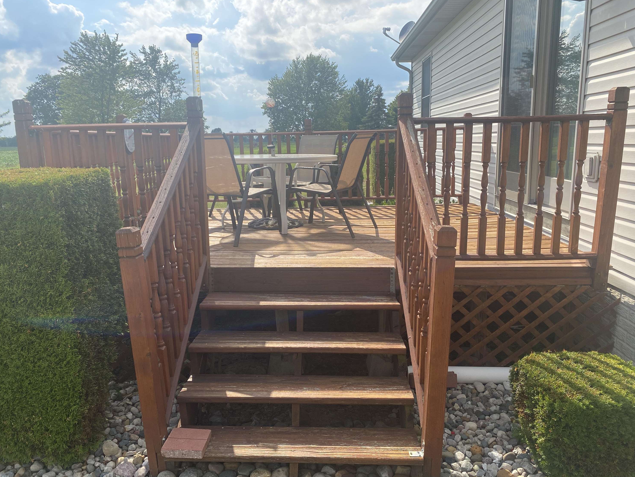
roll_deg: +0.3
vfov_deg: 51.4
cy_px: 245
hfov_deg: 65.3
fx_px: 495
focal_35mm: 27
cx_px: 308
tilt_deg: -11.2
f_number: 1.8
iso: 32
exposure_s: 1/1808
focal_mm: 4.25
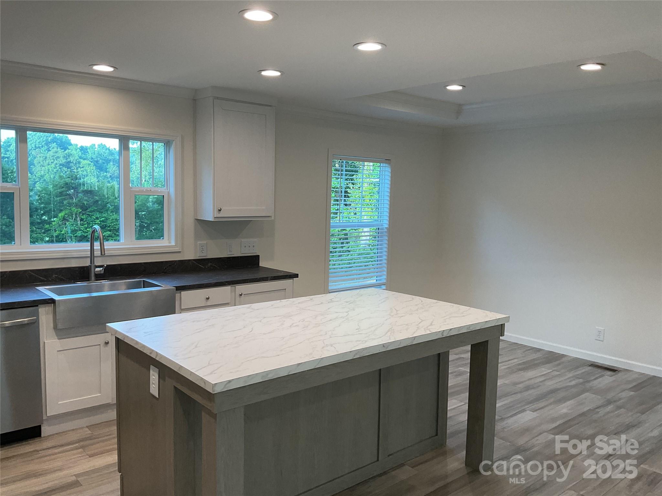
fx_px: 555
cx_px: 331
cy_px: 248
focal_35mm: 29
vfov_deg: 48.2
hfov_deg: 61.7
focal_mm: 3
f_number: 1.8
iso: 50
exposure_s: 1/120
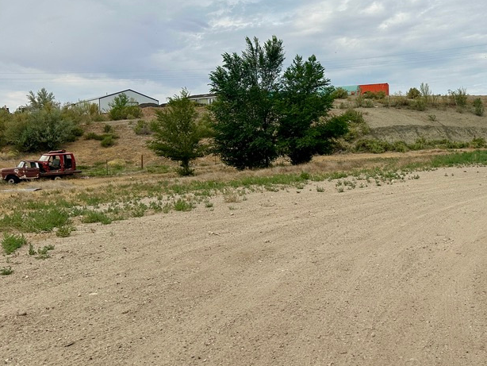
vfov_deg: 35.9
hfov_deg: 45.9
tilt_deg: -0.8
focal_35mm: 40
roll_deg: +1.4
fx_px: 563
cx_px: 335
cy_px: 155
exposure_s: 1/4184
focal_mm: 6.86
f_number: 1.78
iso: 80
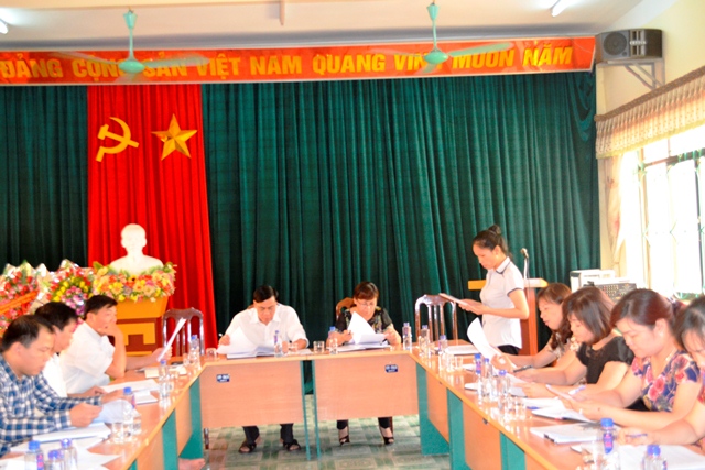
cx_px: 352
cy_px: 235
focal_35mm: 39
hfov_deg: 49.5
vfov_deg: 34.2
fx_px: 764
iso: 1600
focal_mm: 26
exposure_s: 1/60
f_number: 4.2
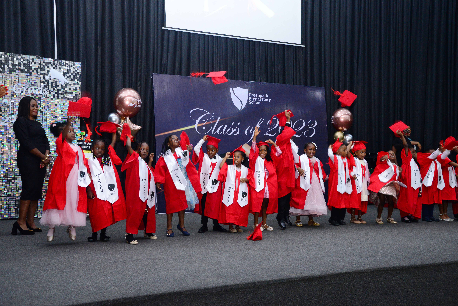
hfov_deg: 48.4
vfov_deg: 33.4
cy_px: 153
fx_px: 509
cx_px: 229
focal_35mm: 40
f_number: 5
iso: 4000
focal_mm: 40
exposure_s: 1/80
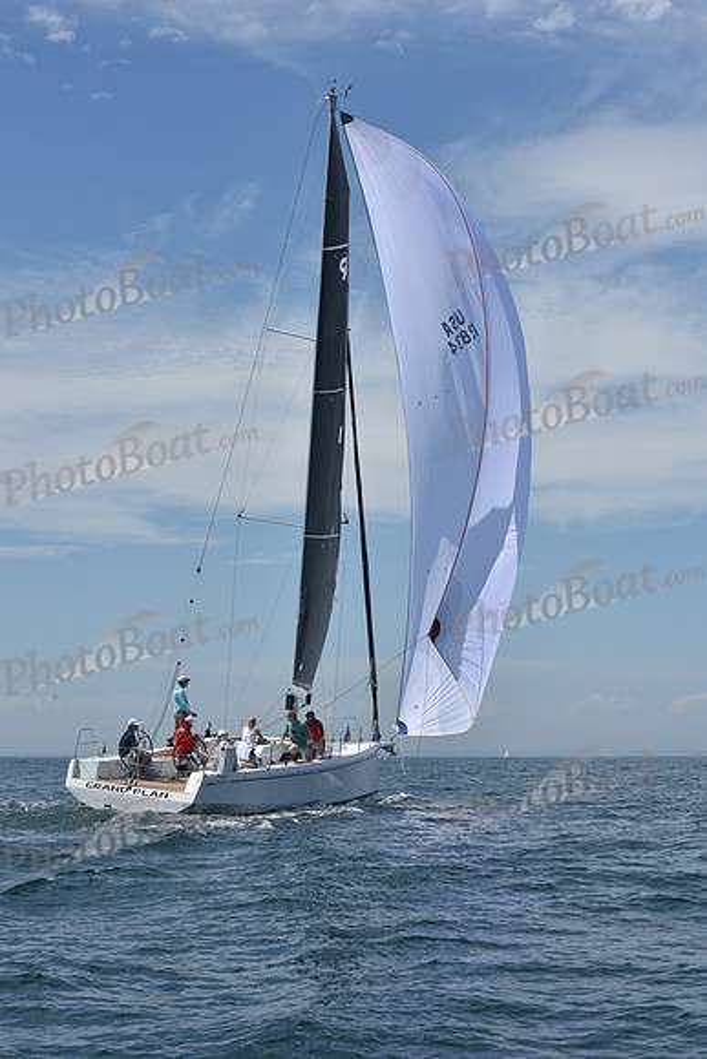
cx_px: 354
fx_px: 2061
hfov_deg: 19.5
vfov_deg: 28.8
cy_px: 530
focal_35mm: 70
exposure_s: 1/800
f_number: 11
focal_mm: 70
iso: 250
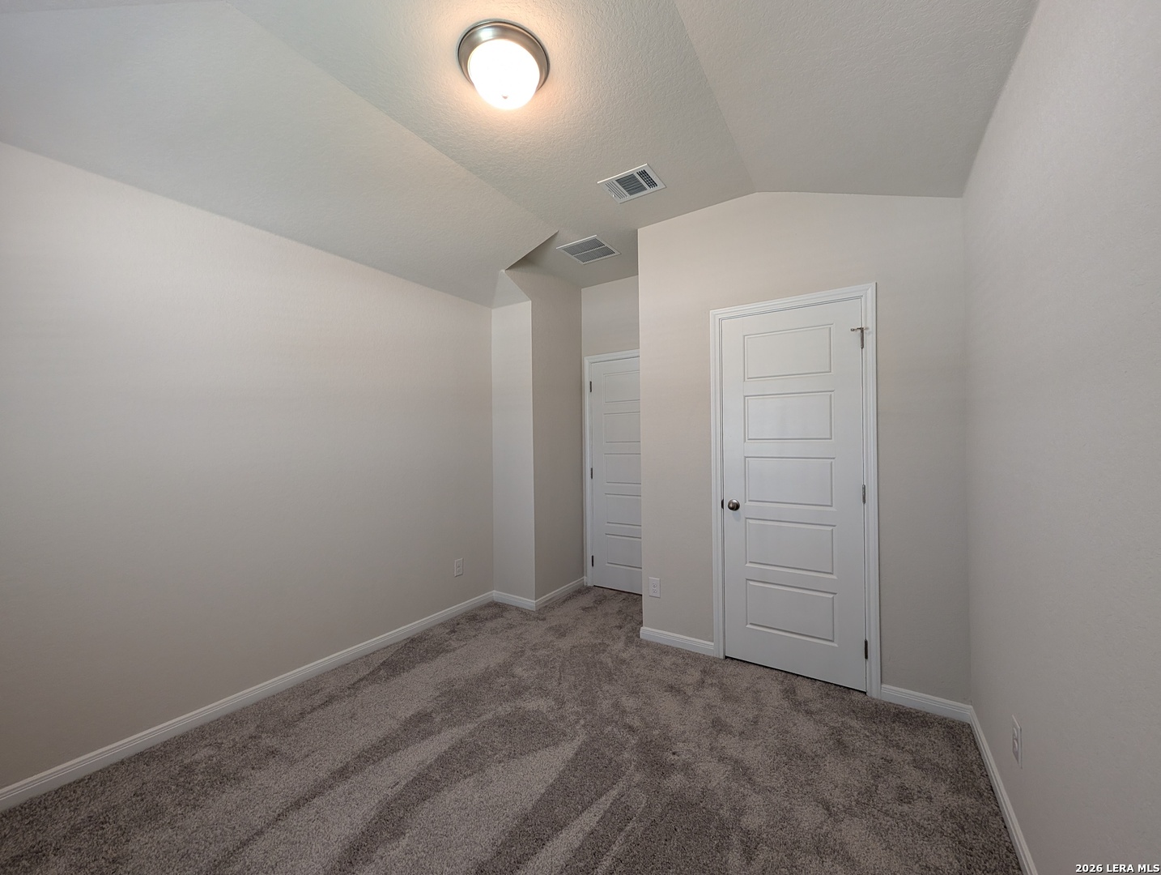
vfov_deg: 94.7
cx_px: 580
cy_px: 438
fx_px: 403
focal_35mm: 12
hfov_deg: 110.5
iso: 56
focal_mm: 2.02
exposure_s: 1/53.2
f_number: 1.7
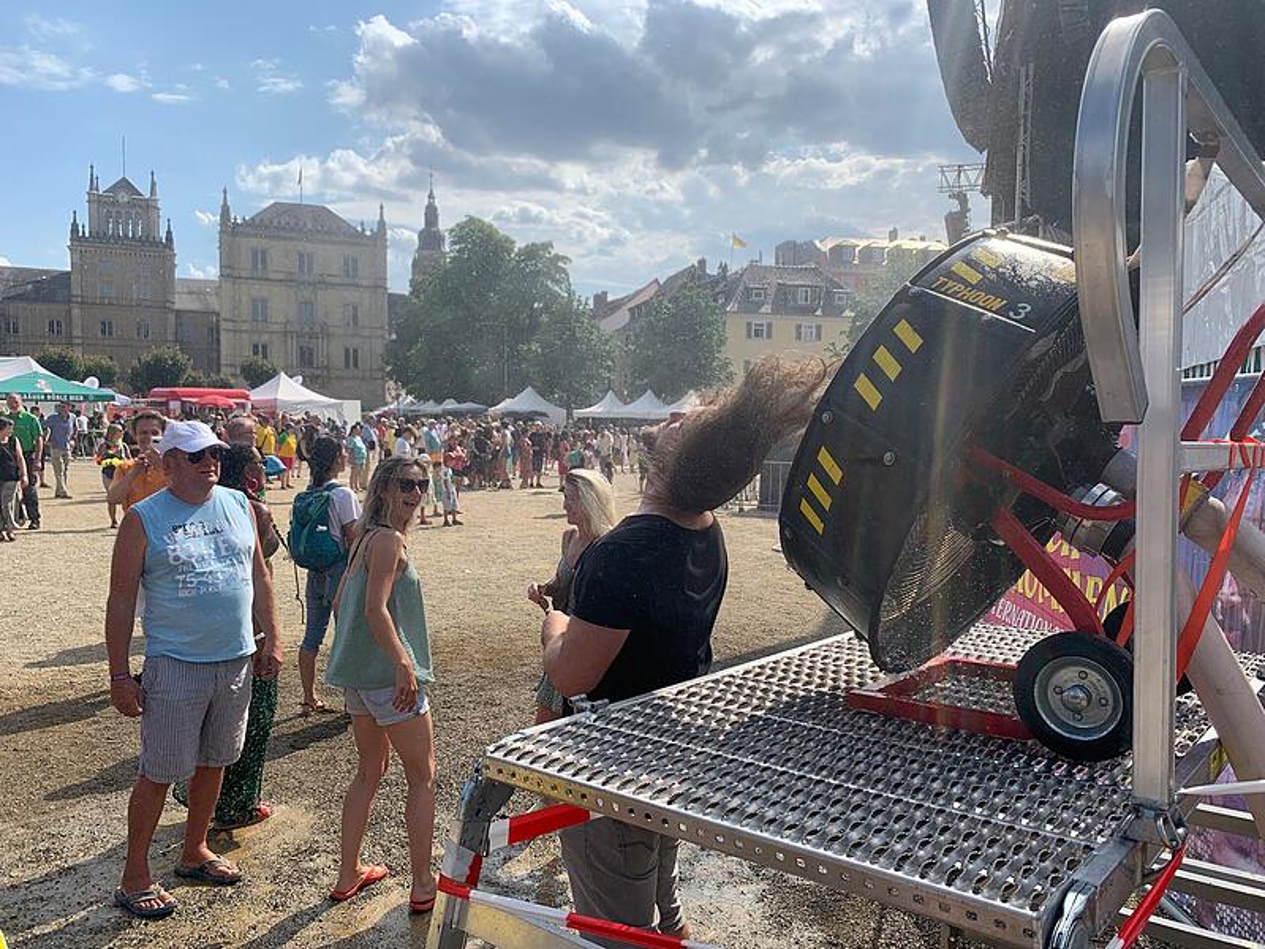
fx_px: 950
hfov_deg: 67.3
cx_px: 632
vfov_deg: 53.1
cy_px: 474
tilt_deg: -3.2
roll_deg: -1.9
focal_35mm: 26
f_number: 1.8
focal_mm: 4.25
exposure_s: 1/2545
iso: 25
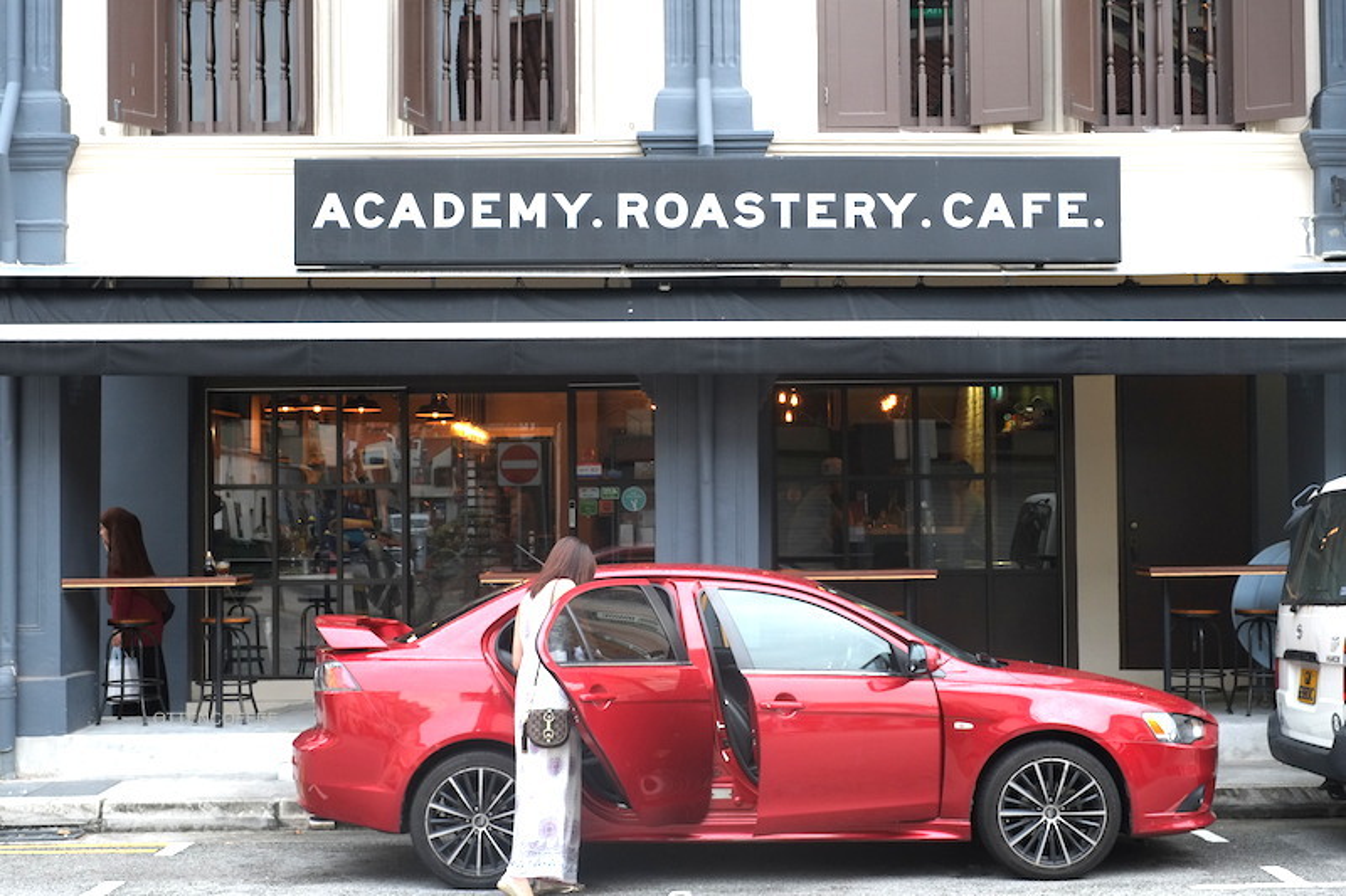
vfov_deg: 25.5
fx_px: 1981
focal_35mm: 53
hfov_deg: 37.5
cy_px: 448
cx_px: 673
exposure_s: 1/60
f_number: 5.6
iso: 1000
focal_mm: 35
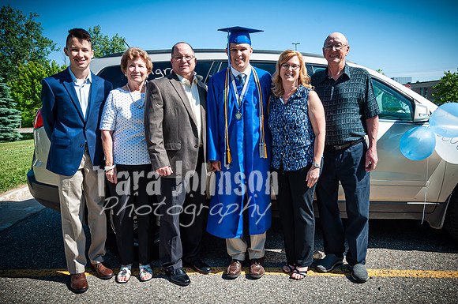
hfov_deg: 66.6
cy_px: 145
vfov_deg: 47.1
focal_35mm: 27
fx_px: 348
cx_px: 243
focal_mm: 17
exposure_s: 1/250
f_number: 8
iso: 200
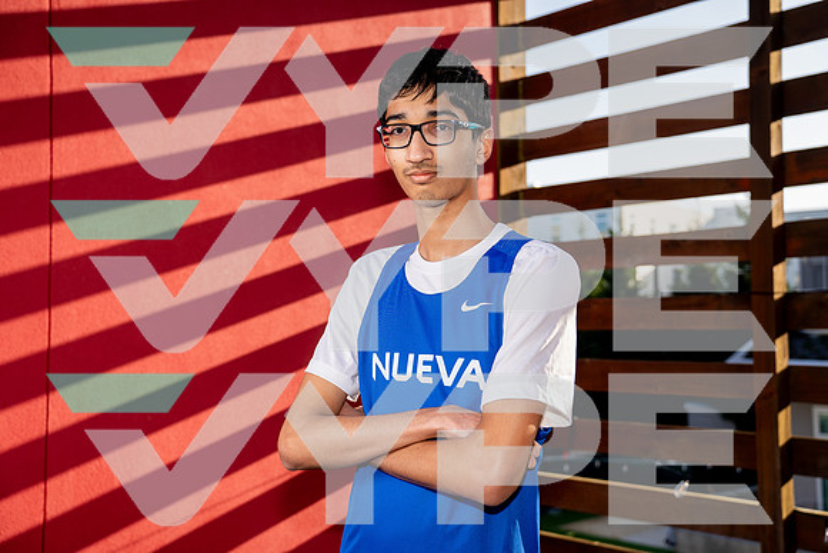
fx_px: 966
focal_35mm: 42
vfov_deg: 31.9
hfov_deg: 46.4
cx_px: 414
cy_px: 276
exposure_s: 1/320
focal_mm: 42
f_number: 4
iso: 100
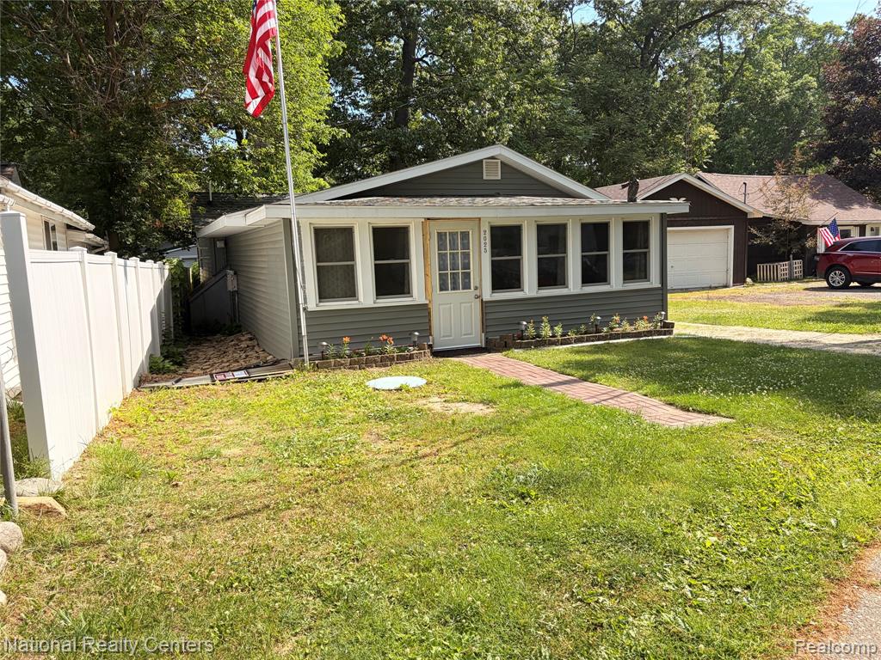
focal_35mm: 26
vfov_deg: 53.1
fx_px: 662
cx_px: 440
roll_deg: +2.5
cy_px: 330
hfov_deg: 67.3
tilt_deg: -6.8
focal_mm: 5.96
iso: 50
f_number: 1.6
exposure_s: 1/1706
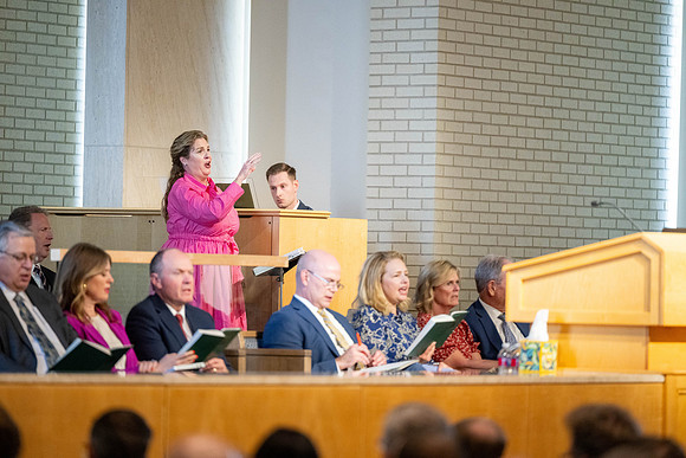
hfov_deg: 10.3
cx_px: 343
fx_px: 3812
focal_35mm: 200
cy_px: 229
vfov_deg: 6.9
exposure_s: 1/400
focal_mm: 200
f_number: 2.8
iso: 5000
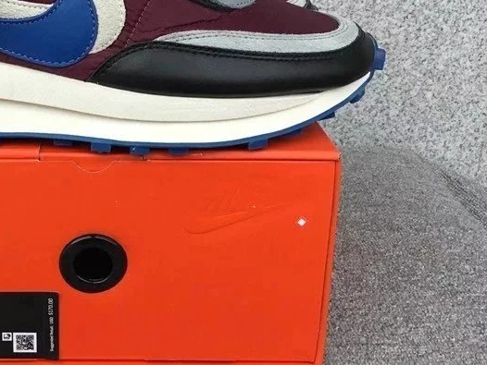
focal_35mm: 53
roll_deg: -0.6
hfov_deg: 35.1
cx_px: 102
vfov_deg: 27.3
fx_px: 746
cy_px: 106
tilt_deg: -19.0
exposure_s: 1/306
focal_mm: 3.3
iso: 25
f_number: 2.4
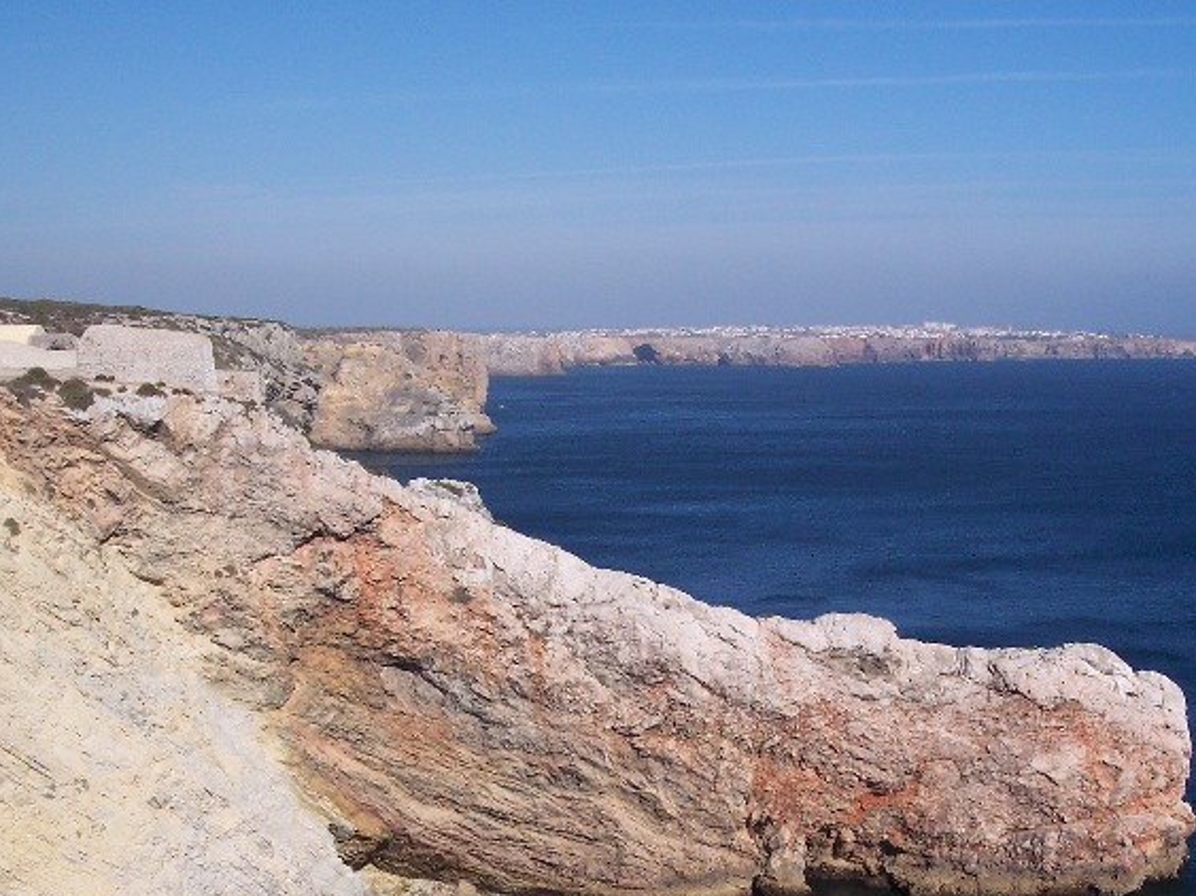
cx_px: 739
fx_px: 1865
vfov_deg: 26.9
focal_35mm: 54
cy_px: 603
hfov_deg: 35.4
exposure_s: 1/1000
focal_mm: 8
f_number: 4.8
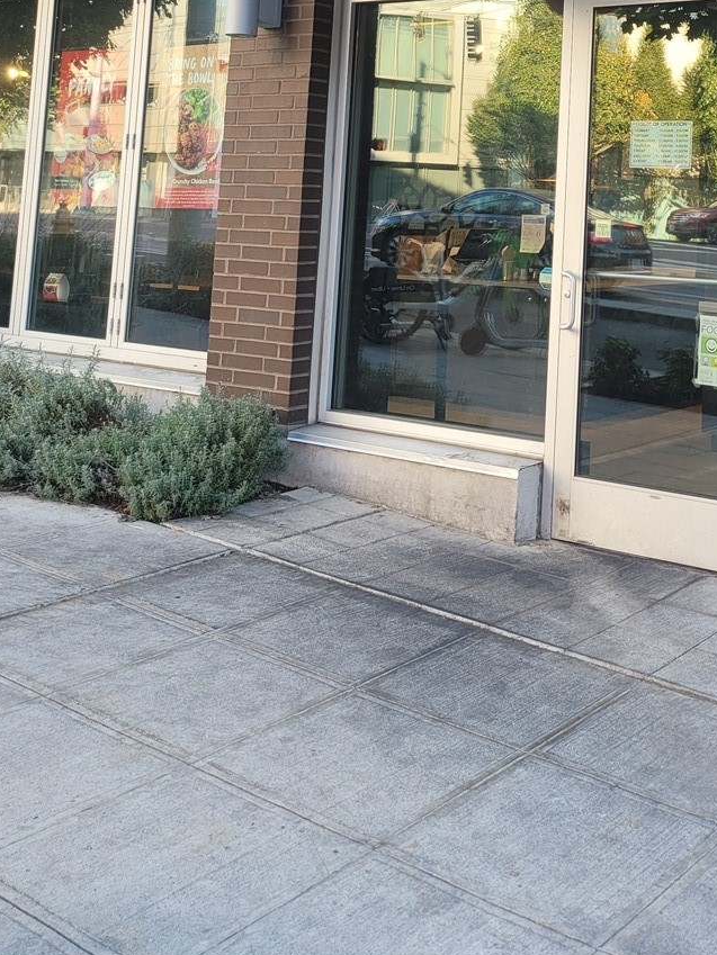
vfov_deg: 36.4
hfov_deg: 28.8
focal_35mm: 49
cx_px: 615
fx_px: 1353
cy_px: 88
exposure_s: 1/120
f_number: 1.8
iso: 50
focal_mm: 5
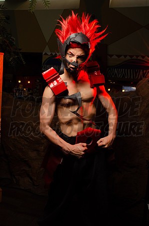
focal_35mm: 34
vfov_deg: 55.2
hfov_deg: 38.2
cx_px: 74
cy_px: 113
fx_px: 215
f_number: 22
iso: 200
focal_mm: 23
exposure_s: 1/15
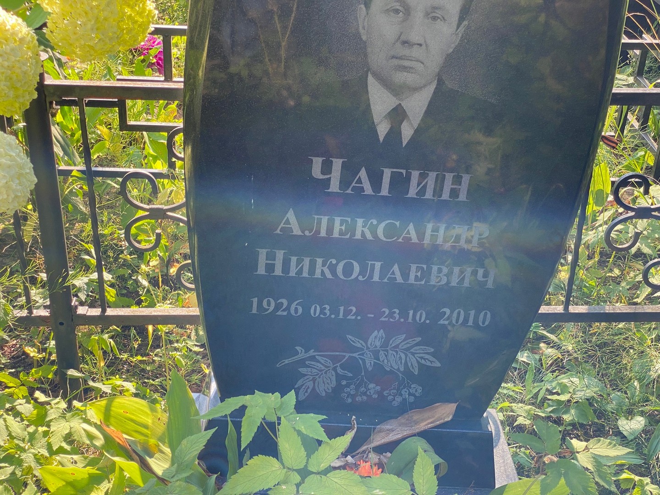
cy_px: 248
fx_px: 991
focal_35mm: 52
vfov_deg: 28.0
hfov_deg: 36.8
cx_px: 330
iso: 20
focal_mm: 6
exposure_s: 1/137
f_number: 2
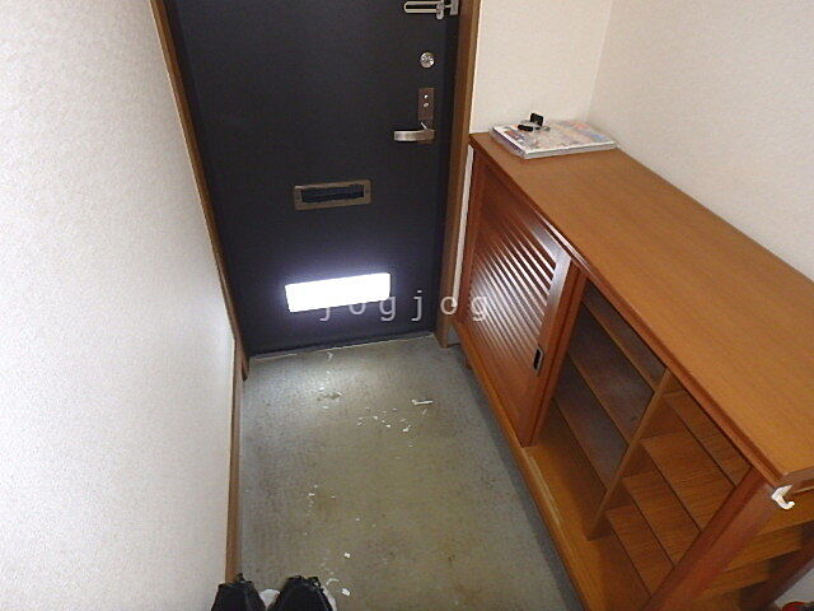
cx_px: 407
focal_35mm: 21
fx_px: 494
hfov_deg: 79.0
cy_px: 306
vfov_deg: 63.4
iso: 400
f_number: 3.5
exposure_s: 1/8
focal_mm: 3.7
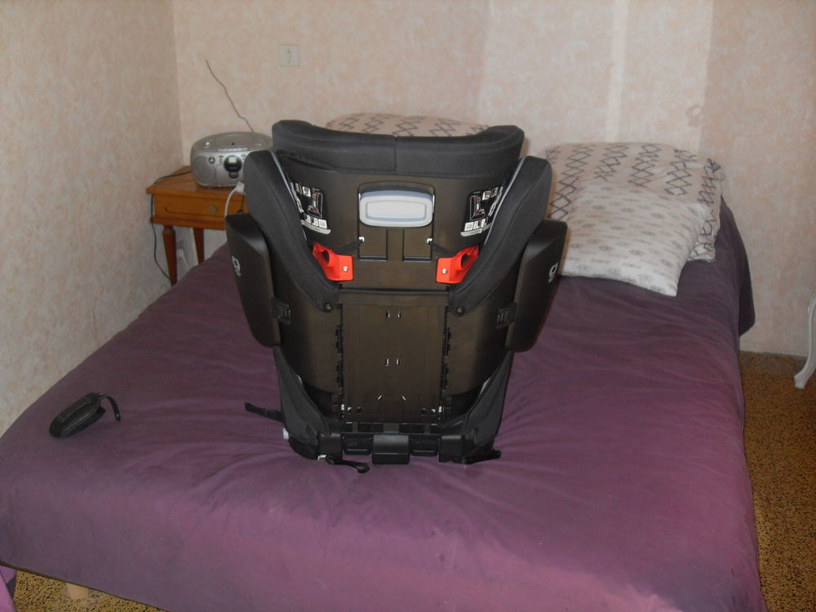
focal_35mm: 37
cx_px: 408
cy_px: 306
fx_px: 872
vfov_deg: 38.7
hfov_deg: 50.1
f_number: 2.8
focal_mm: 6.3
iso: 100
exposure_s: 1/45
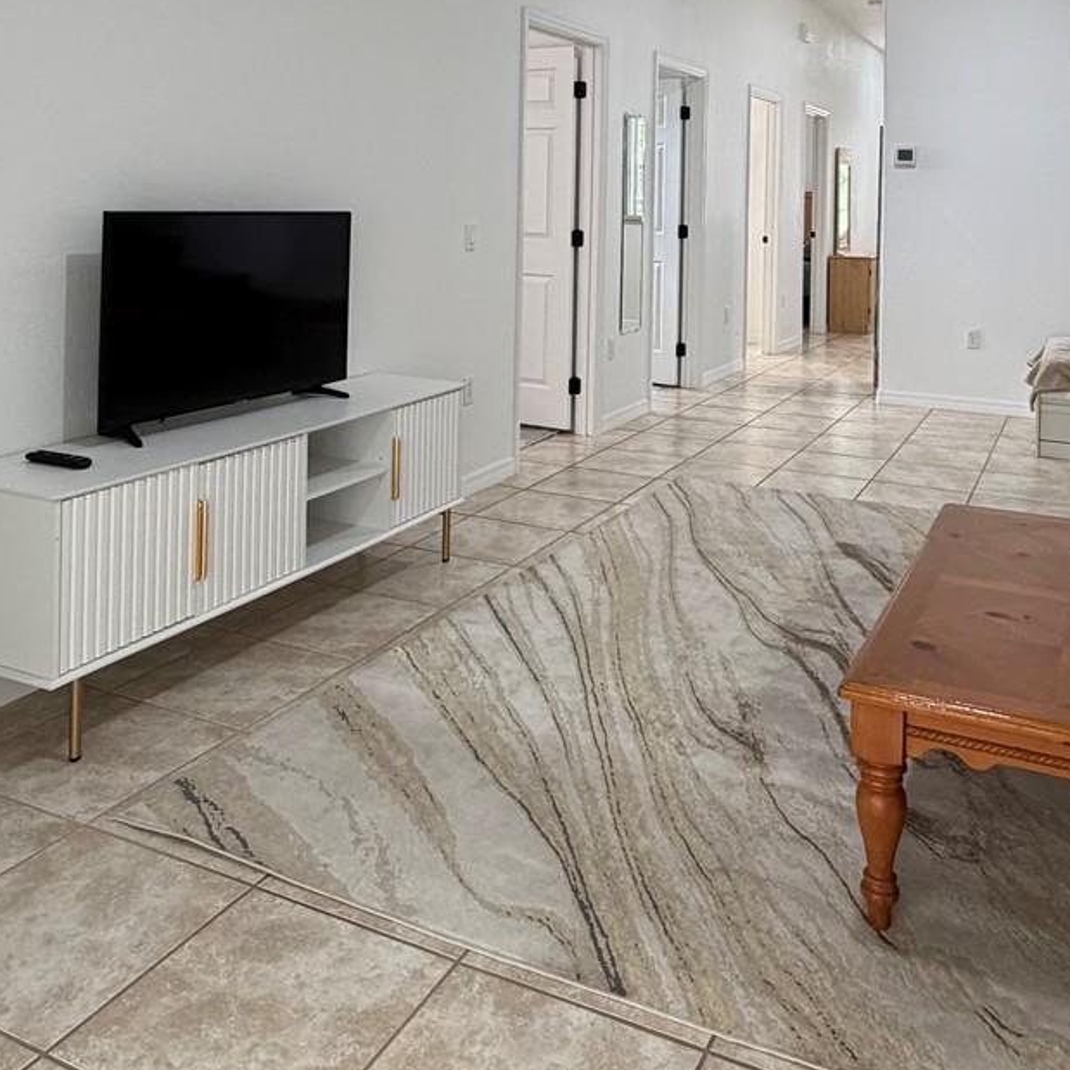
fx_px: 1119
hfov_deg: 50.9
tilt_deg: -1.0
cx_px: 612
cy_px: 211
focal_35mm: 32
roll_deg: -0.5
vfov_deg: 48.2
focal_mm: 2.22
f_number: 2.2
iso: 200
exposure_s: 1/60
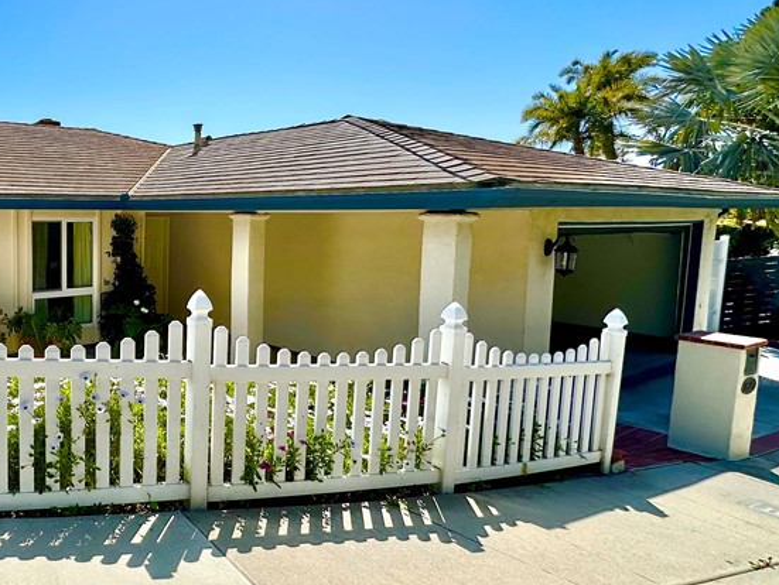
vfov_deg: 53.1
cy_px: 268
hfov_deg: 57.1
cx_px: 68
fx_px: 585
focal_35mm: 26
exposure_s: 1/2174
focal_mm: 2.22
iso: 50
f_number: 2.2
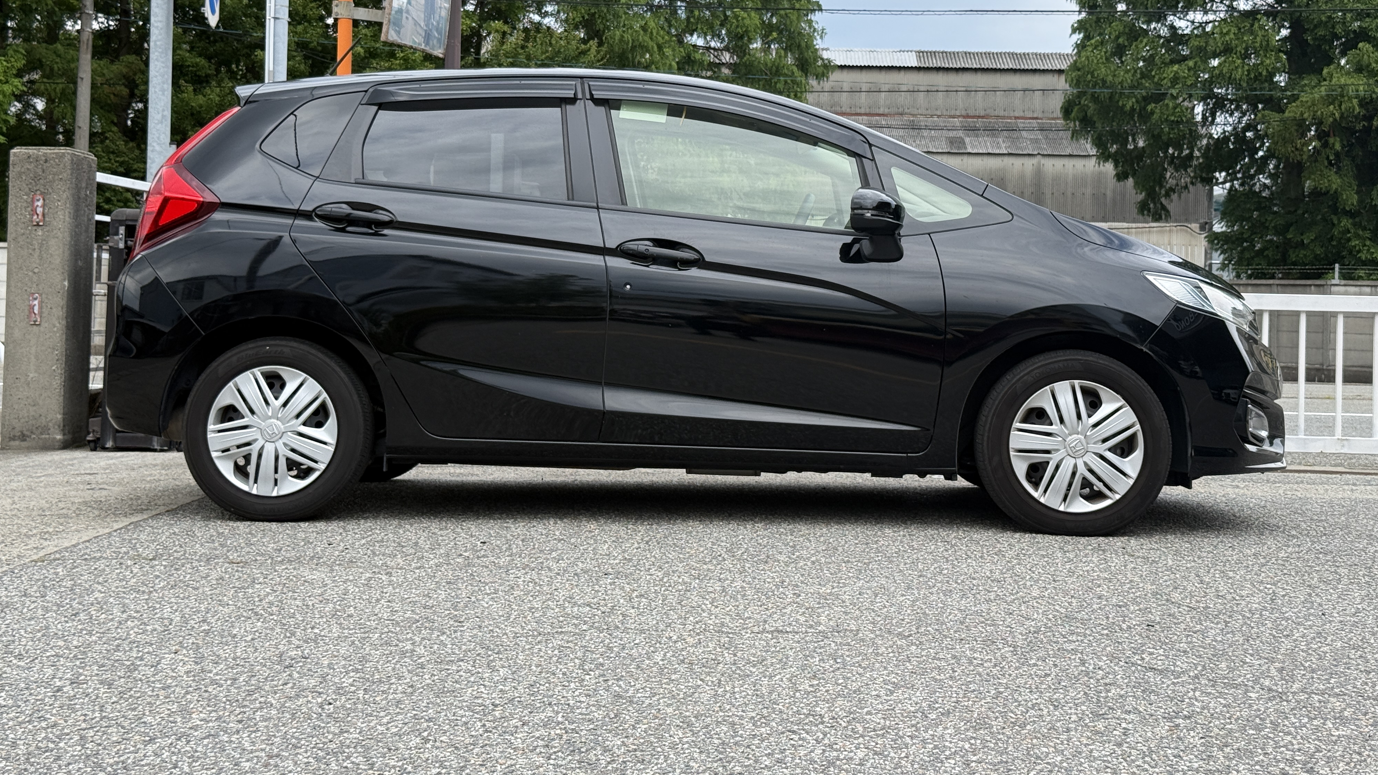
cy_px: 255
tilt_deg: +1.4
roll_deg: -1.7
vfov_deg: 22.5
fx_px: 1937
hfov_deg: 39.2
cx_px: 680
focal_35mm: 53
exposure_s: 1/1242
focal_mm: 6.76
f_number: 1.78
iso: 80
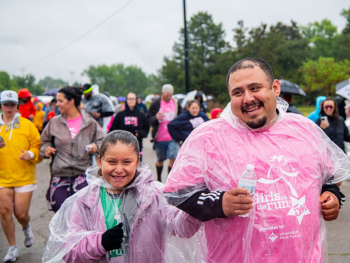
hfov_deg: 28.5
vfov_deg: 21.6
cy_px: 114
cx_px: 214
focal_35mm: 68
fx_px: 688
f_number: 4
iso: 1600
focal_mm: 55
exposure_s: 1/1600
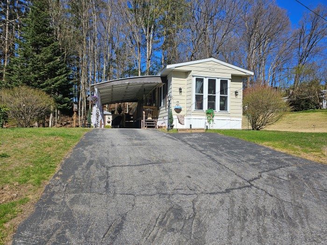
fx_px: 217
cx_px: 164
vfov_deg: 58.9
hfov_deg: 73.9
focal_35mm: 23
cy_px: 122
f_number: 1.7
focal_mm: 6.3
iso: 10
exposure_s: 1/944
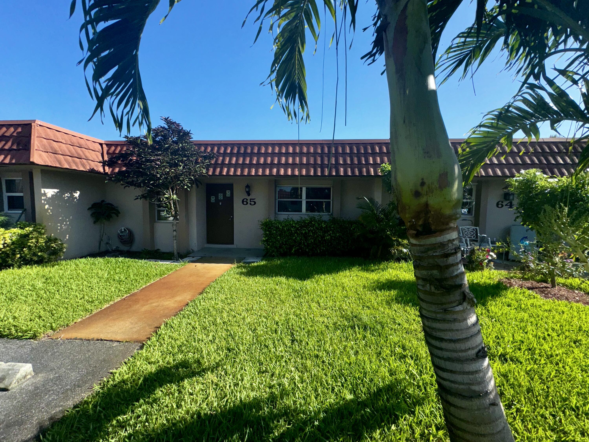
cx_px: 294
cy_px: 221
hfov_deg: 102.1
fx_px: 238
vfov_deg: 85.7
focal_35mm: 14
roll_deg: +0.2
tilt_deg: -4.3
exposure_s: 1/2584
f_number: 2.2
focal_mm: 2.22
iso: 32
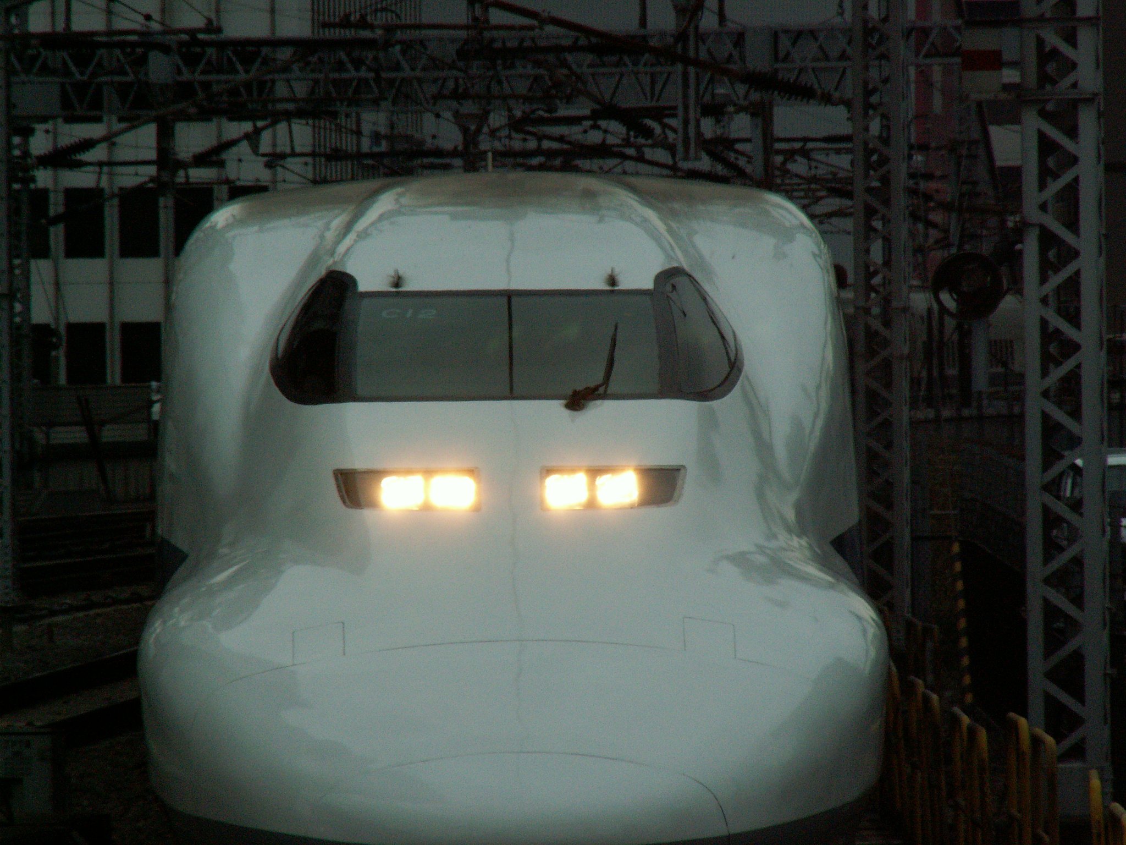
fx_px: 13662
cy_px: 422
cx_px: 563
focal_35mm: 420
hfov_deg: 4.7
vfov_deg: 3.5
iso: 100
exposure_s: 1/320
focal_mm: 69.45
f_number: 8
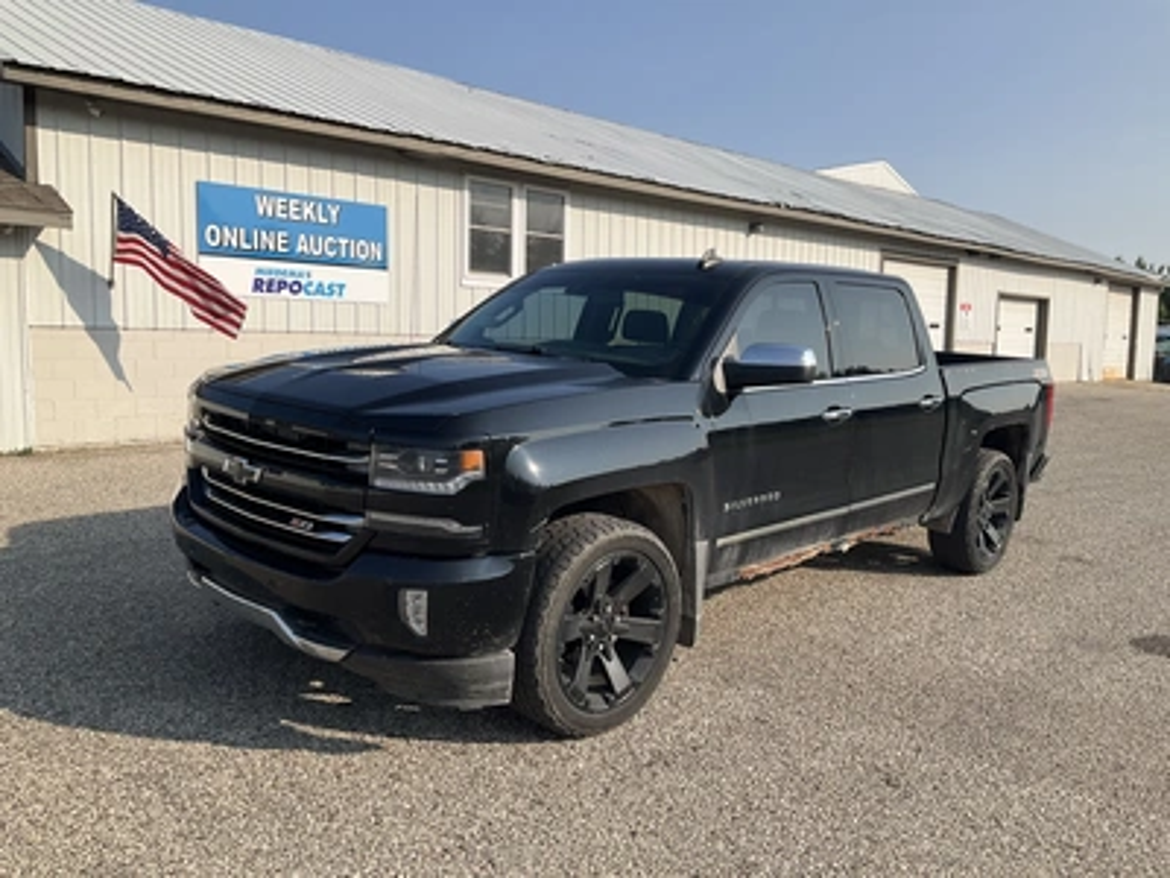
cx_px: 585
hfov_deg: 61.7
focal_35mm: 29
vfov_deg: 48.2
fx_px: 980
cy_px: 439
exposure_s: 1/1984
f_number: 1.8
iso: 25
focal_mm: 3
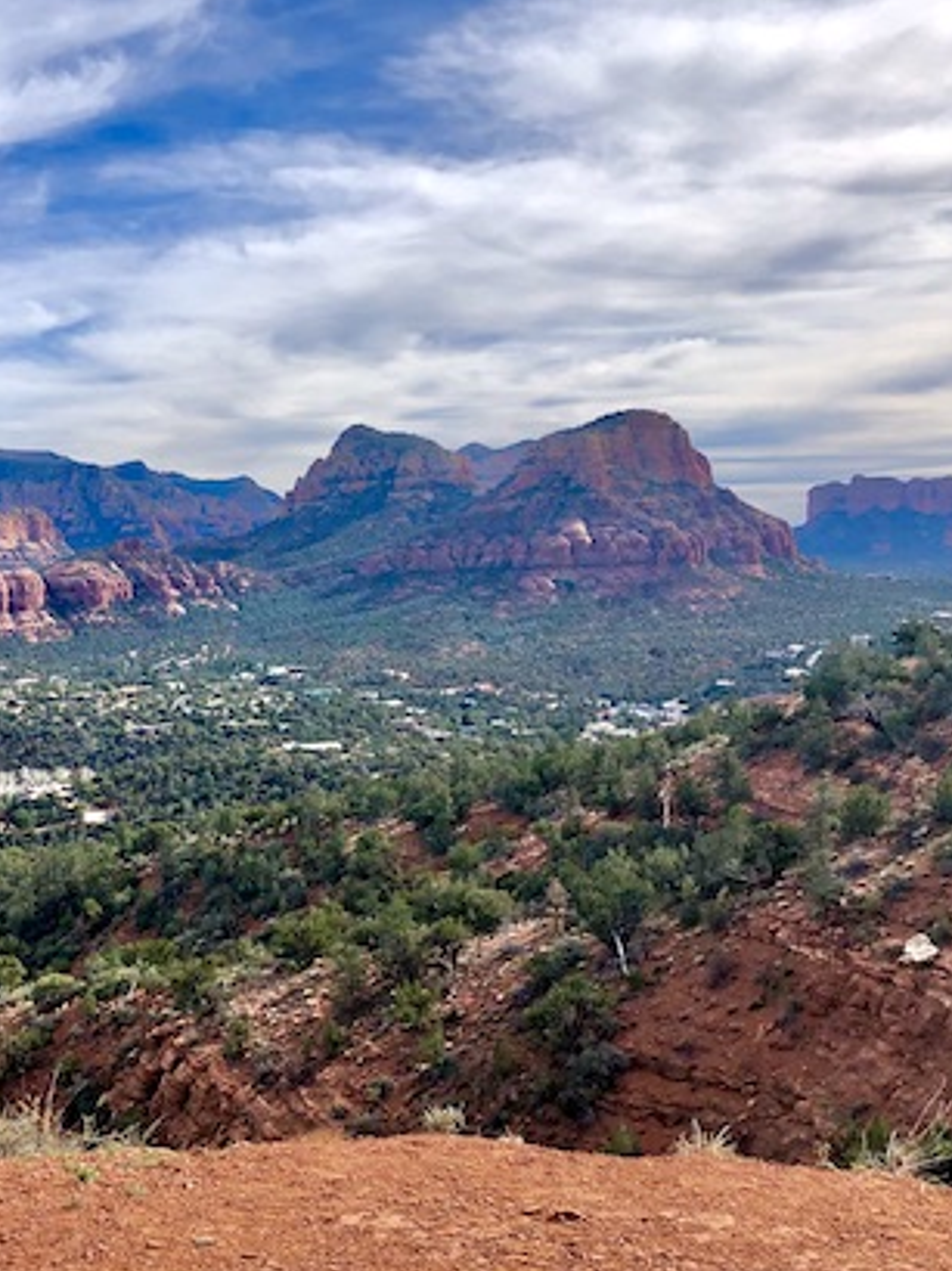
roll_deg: +2.4
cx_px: 133
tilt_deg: -2.7
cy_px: 645
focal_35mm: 41
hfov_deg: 33.6
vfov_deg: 45.8
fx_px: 1505
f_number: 1.8
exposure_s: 1/2525
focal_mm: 4
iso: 20
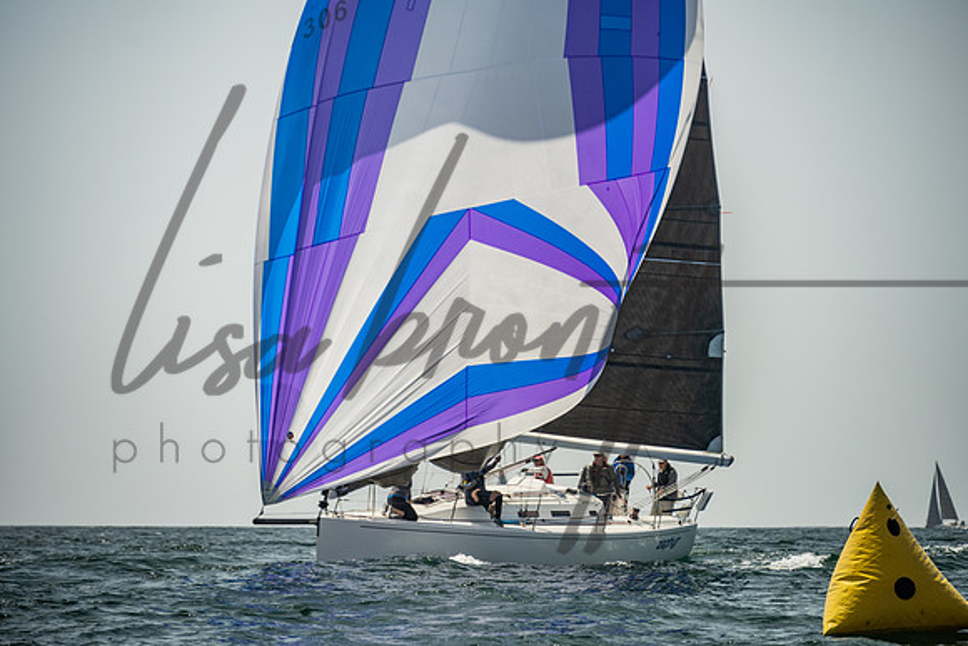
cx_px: 484
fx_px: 5379
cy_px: 323
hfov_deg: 10.3
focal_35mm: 200
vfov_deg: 6.9
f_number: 6.3
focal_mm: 200
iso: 320
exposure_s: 1/800
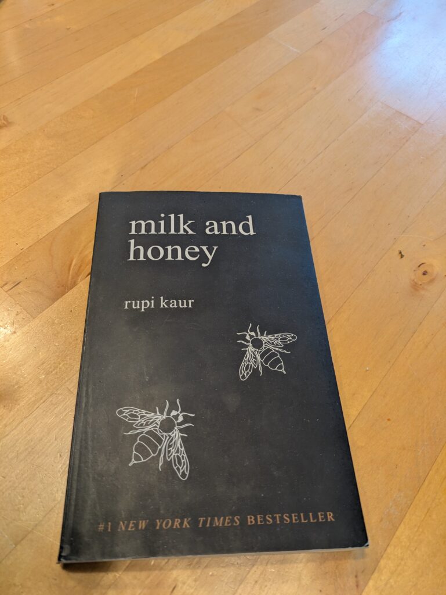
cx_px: 223
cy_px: 298
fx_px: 429
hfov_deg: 54.9
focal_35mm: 25
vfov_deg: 69.4
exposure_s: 1/33.3
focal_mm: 5.43
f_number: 1.89
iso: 223
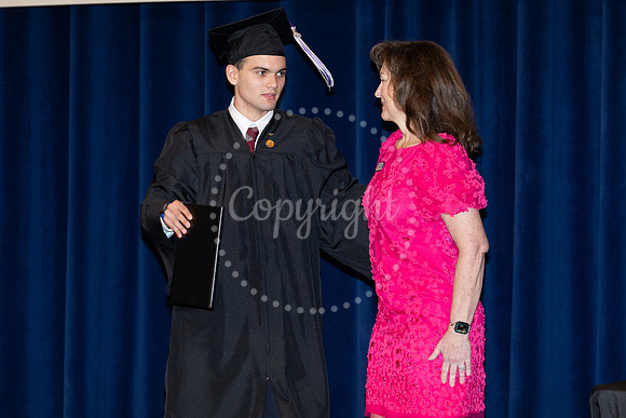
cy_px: 185
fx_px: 3194
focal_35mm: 184
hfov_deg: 11.2
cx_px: 313
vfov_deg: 7.5
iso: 1000
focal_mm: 165
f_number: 5.6
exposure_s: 1/160
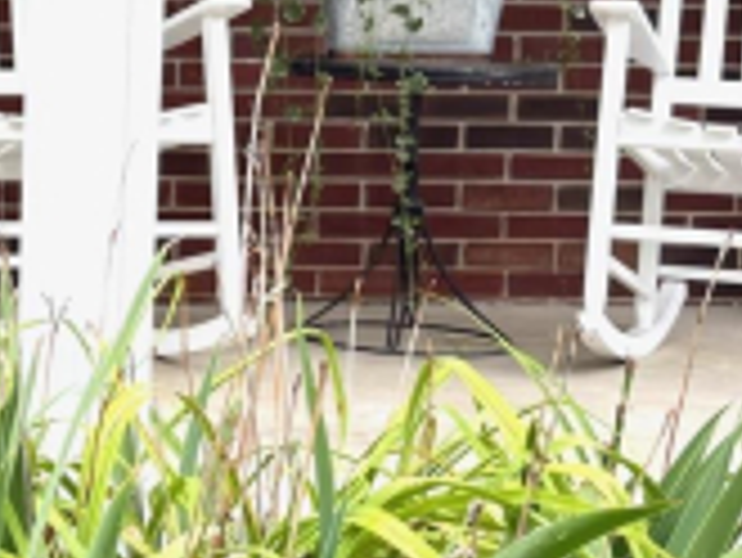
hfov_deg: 18.7
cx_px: -241
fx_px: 2081
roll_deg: +0.4
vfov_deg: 15.2
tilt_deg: -3.5
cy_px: 153
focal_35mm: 97
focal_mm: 6.76
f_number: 1.78
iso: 100
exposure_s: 1/121
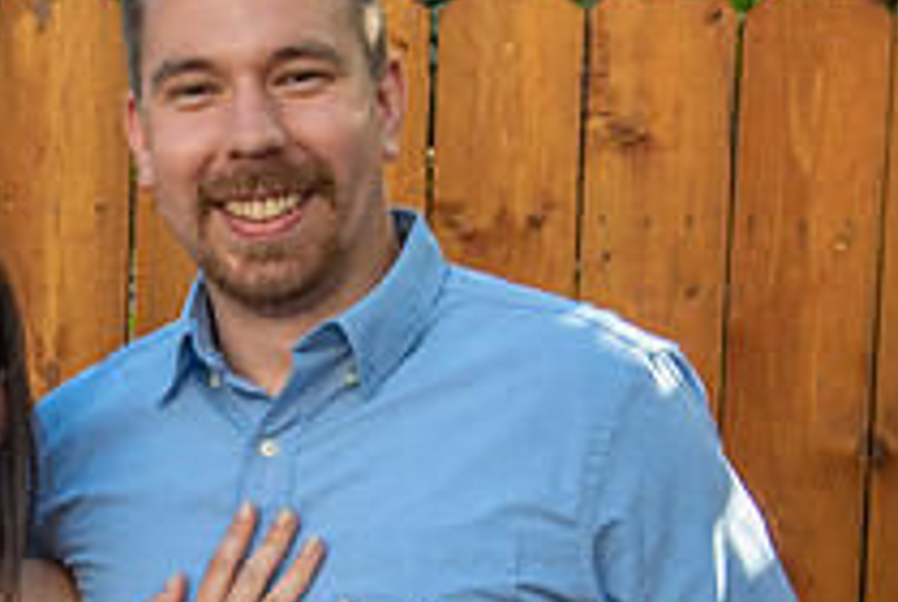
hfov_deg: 20.8
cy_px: 565
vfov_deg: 14.0
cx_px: 206
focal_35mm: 97
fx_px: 2423
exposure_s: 1/320
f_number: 4
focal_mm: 35
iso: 125
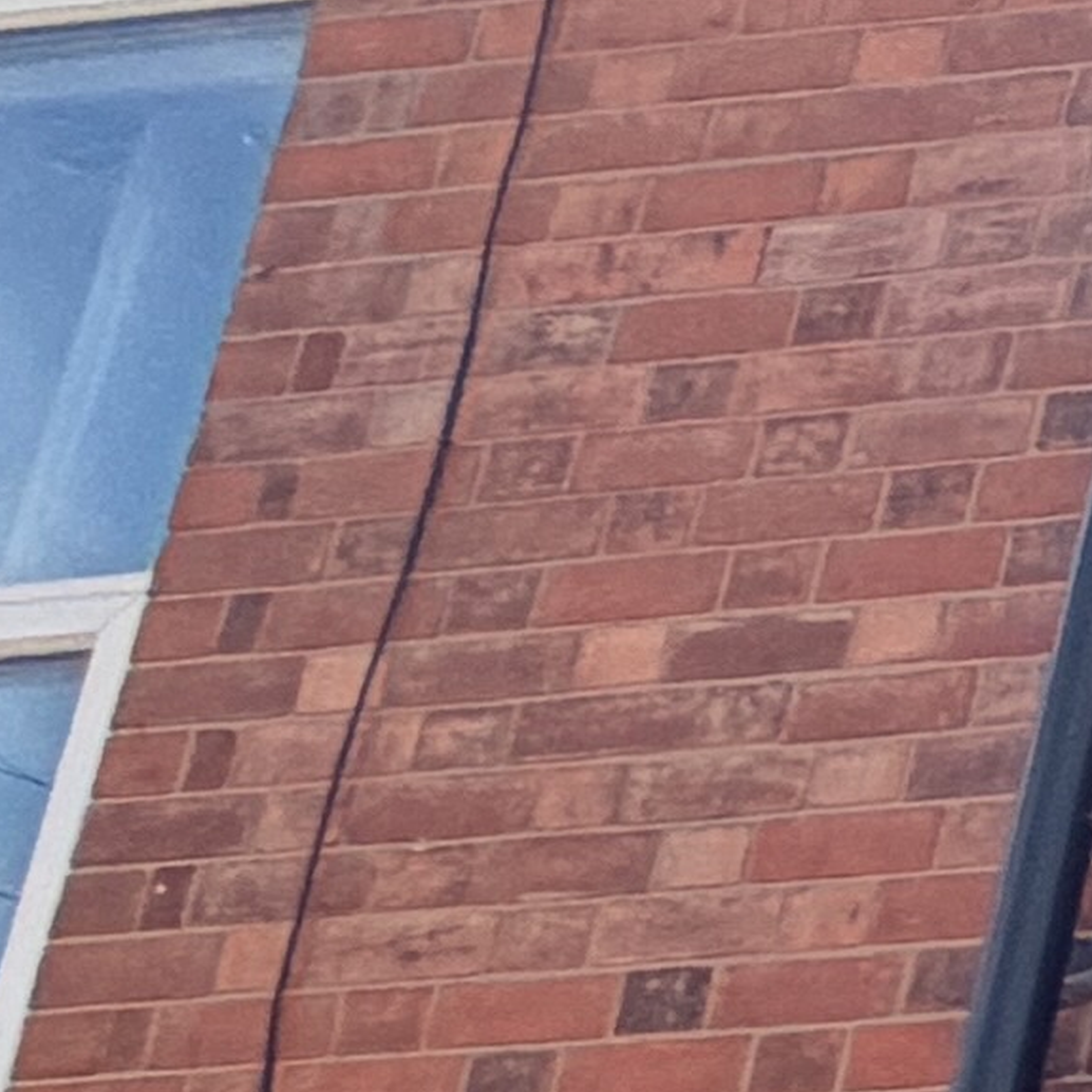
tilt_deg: +14.8
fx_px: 4390
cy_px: 2011
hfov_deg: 7.4
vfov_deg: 12.8
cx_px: 4763
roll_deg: +0.7
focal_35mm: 123
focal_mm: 2.22
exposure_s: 1/540
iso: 40
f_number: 2.2
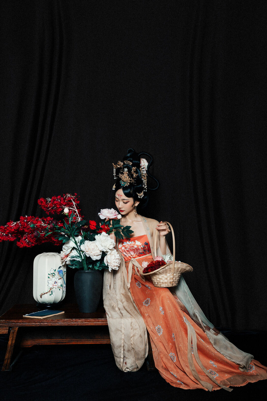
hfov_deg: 30.5
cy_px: 200
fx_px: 489
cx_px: 134
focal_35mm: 44
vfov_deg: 44.5
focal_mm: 43
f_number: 6.3
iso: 100
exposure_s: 1/160
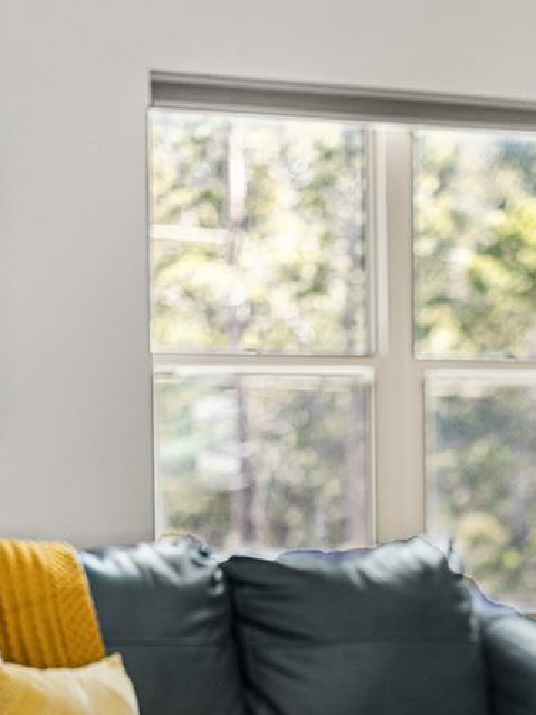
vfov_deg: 16.8
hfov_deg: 12.7
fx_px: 2376
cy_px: 694
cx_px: 532
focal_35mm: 115
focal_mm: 50
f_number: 1.8
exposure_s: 1/1000
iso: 1600
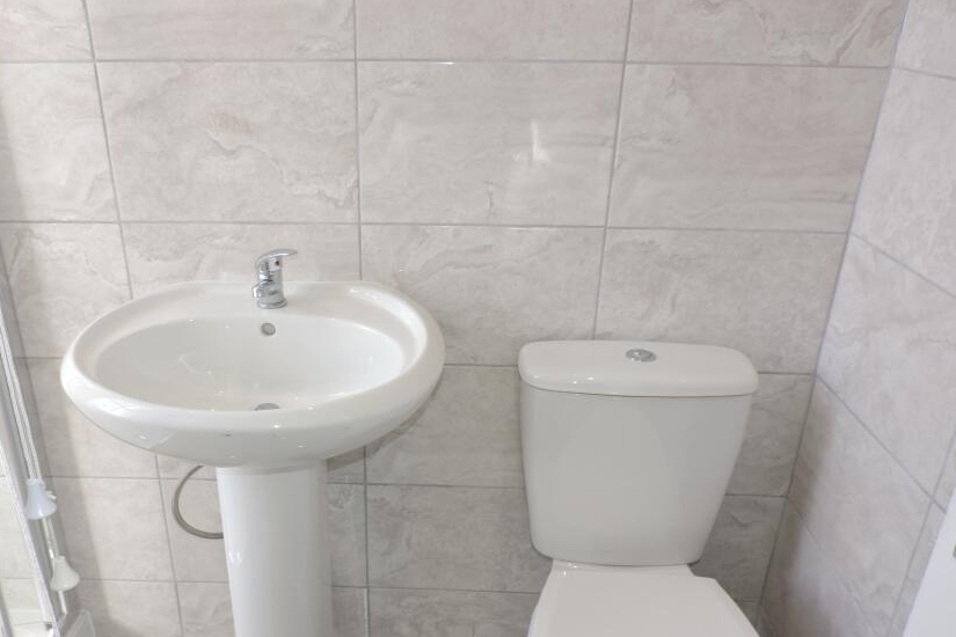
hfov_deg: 60.0
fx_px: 823
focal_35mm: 31
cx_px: 400
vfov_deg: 41.6
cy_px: 439
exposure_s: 1/80
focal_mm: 4.3
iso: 100
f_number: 3
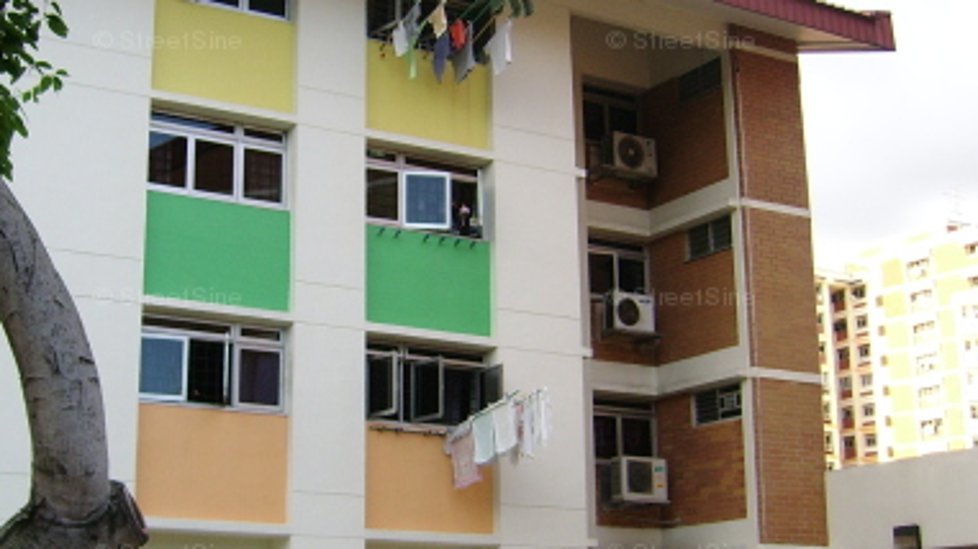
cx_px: 285
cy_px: 300
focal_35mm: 55
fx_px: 1426
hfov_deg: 37.2
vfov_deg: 21.8
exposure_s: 1/104
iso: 100
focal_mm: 5.95
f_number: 2.8
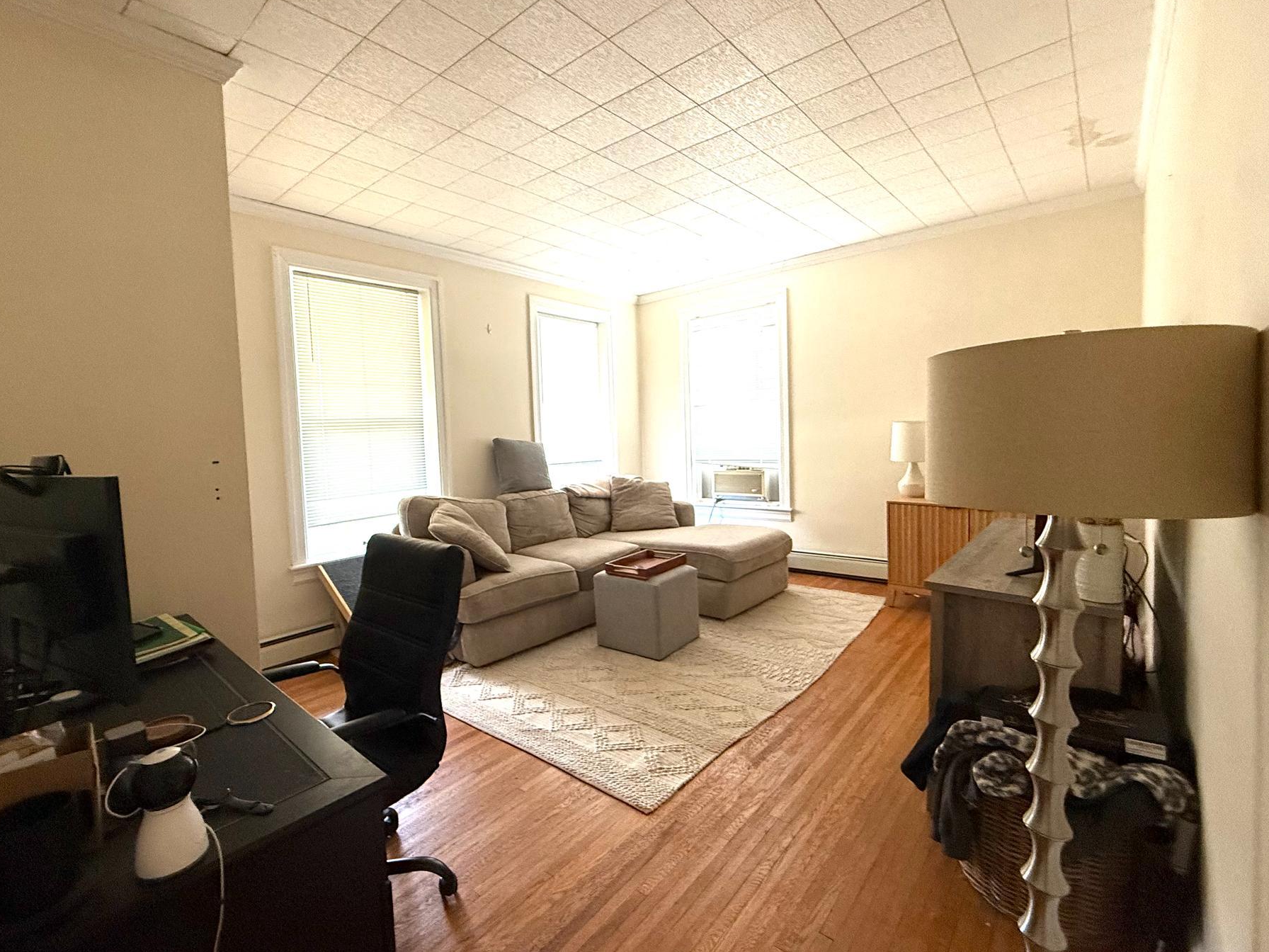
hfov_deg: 94.4
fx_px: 587
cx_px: 594
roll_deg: +2.1
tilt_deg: -3.1
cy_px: 467
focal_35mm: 16
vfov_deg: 78.1
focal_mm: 2.22
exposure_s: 1/60
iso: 200
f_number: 2.2
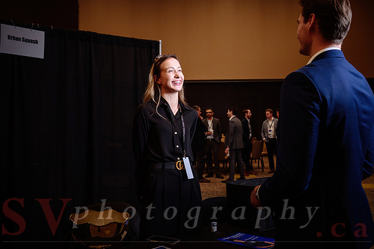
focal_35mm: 41
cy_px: 112
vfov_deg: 32.8
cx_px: 197
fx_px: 423
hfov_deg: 47.6
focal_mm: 37
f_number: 5
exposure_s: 1/125
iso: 500
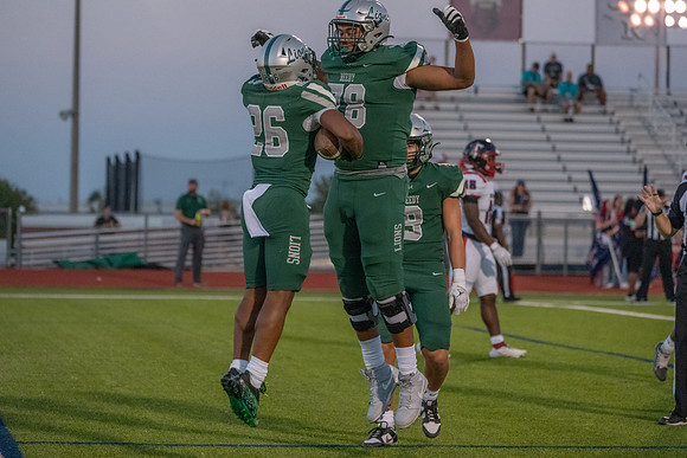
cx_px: 344
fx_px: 3340
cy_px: 229
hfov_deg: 11.7
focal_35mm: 175
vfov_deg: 7.9
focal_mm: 175
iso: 12800
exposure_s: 1/1250
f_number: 5.6
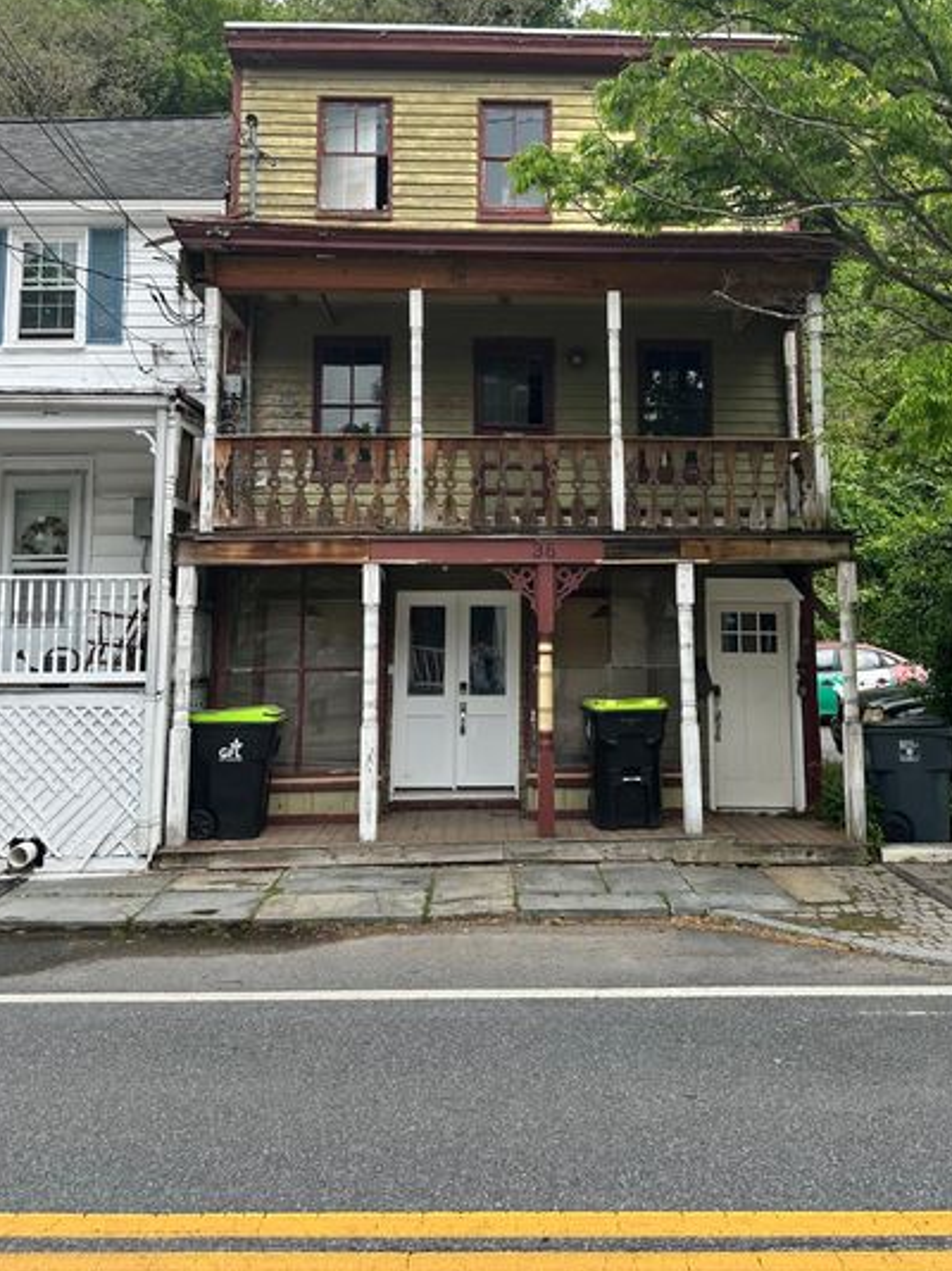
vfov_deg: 59.4
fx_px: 1101
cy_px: 492
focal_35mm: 30
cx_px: 531
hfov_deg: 46.7
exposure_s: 1/549
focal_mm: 6.86
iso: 80
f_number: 1.78
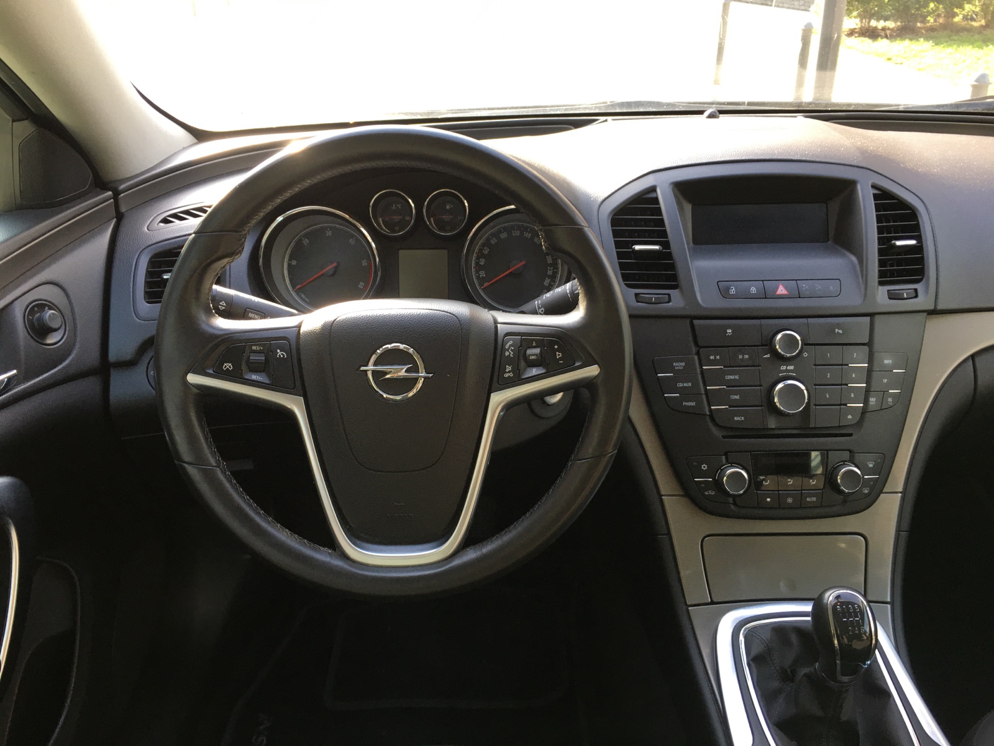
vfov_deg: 48.2
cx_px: 497
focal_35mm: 29
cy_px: 373
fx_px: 833
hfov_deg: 61.7
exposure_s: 1/50
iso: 32
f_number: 2.2
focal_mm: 4.15
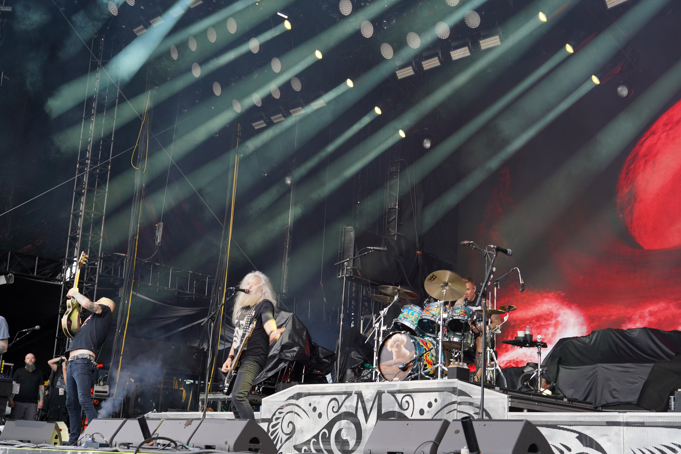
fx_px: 908
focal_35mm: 48
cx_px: 340
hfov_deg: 41.1
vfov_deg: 28.1
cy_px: 227
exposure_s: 1/80
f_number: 5
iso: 100
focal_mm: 48
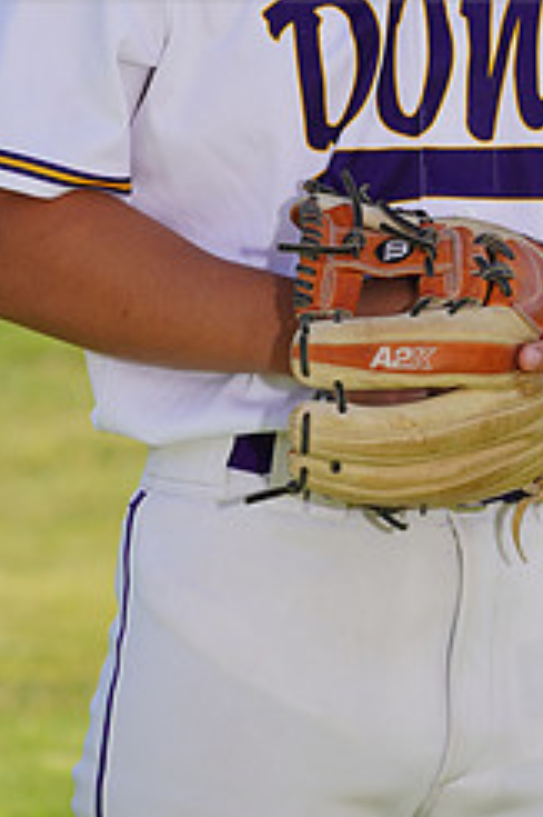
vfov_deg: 3.9
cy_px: -103
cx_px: 496
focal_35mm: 523
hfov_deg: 2.6
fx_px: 11849
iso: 100
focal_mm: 221
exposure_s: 1/250
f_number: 8
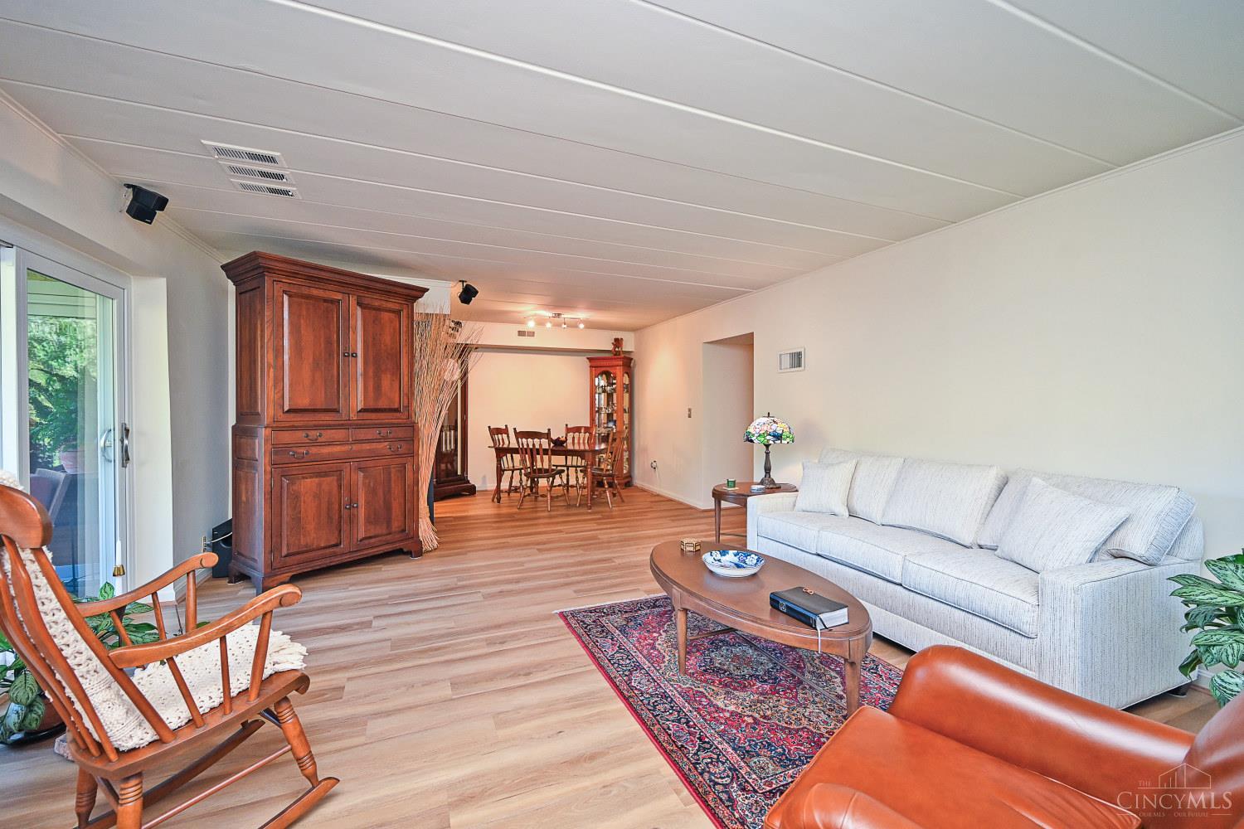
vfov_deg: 79.2
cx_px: 622
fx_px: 501
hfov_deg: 102.3
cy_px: 414
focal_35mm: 14
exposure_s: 1/60
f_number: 4
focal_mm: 14.5
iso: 640
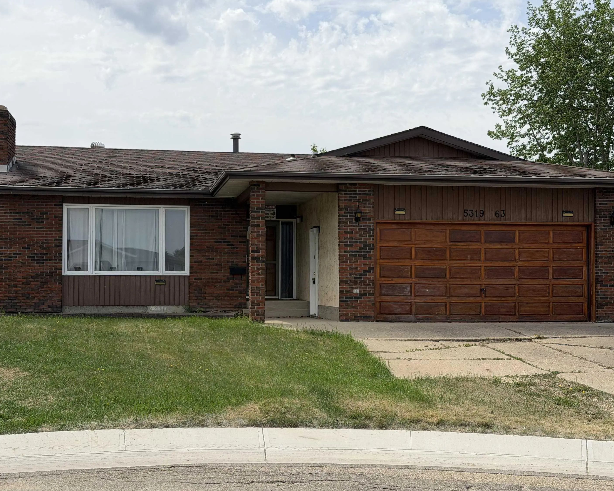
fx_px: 927
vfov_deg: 29.7
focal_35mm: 51
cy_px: 246
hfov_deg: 36.7
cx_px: 300
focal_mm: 6.76
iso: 64
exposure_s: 1/6024
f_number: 1.78
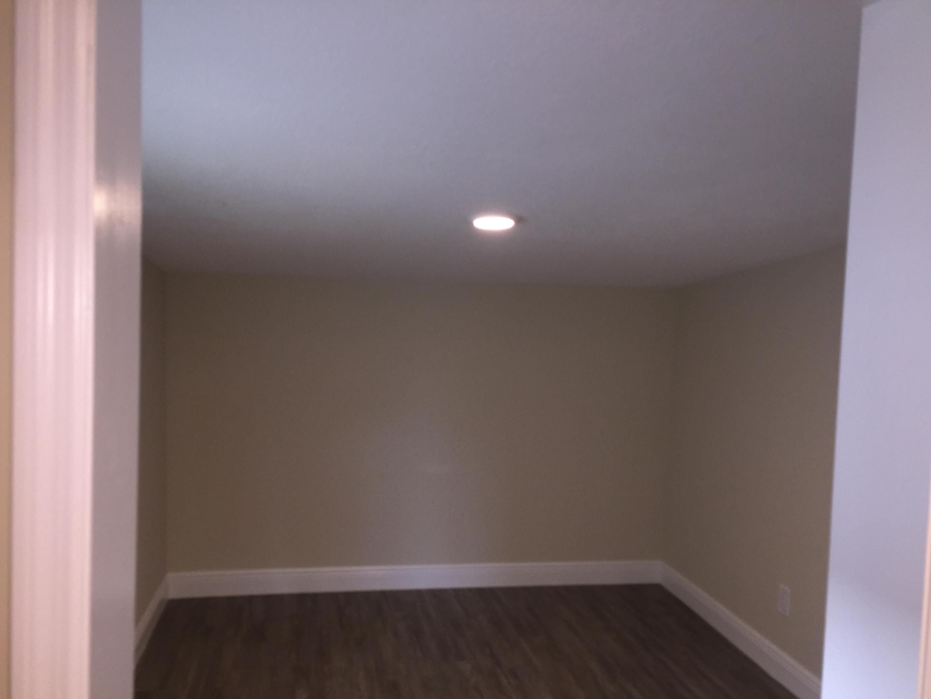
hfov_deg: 61.7
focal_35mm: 29
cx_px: 466
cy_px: 350
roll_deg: -2.6
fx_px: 780
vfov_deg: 48.2
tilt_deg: -1.4
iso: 32
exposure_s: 1/39
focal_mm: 4.15
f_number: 2.2
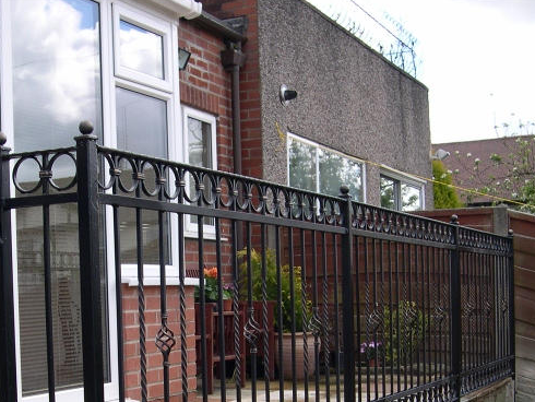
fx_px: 959
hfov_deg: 30.8
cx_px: 155
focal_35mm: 62
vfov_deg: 23.3
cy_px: 322
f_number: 2.8
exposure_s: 1/557
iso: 100
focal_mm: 8
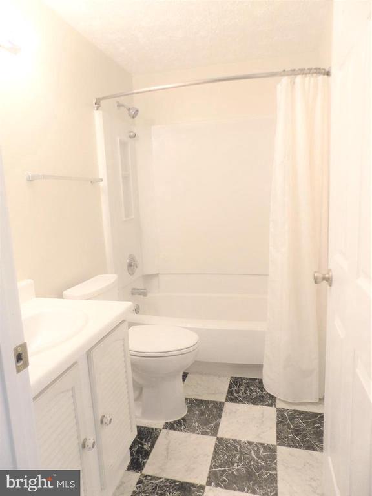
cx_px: 186
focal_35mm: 23
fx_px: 330
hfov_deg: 58.9
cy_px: 248
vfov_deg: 73.9
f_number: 3.1
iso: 140
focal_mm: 4
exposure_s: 1/30
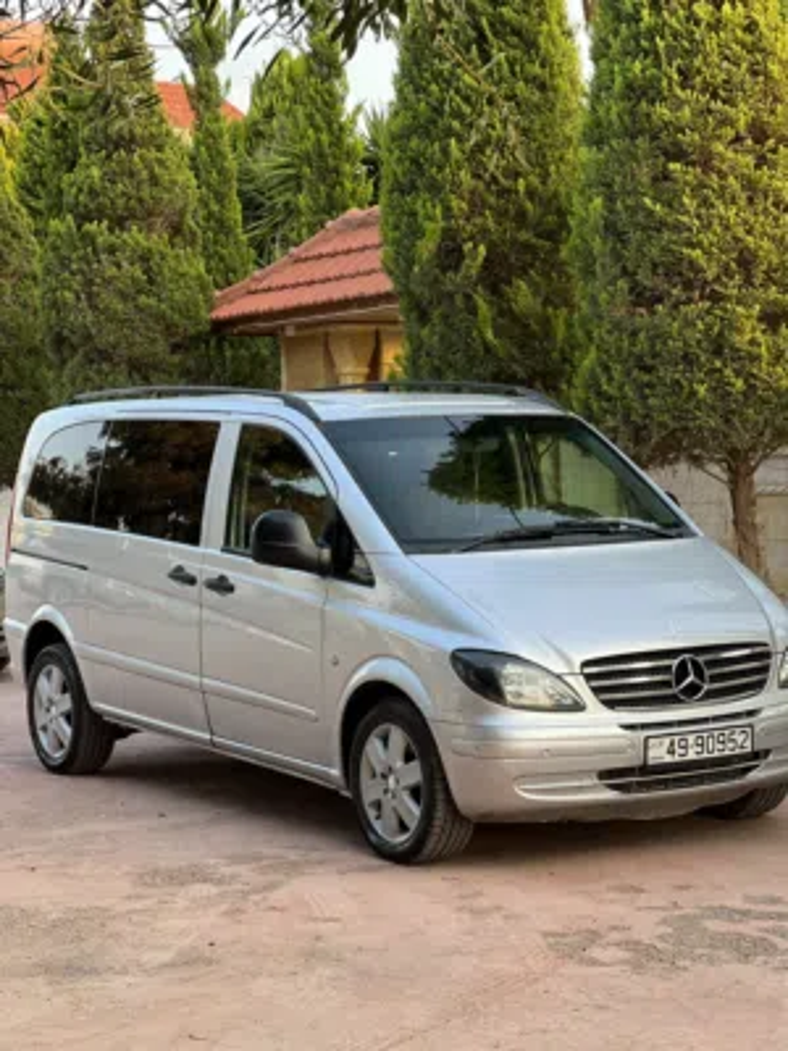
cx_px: 394
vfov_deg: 25.3
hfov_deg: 19.1
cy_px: 526
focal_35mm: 77
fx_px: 2337
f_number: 2.8
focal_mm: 9
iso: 100
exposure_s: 1/121
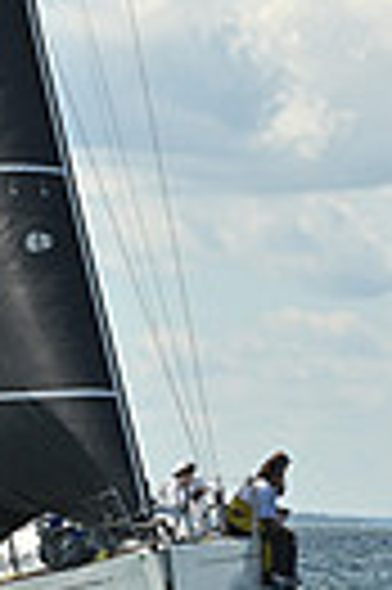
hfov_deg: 4.4
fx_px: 5093
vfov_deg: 6.6
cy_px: -189
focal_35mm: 311
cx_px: 191
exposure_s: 1/1250
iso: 250
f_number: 8
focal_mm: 70
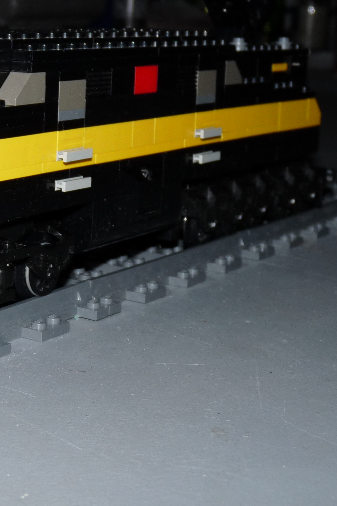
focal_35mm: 84
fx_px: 1179
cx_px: -18
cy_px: 146
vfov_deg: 24.0
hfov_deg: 15.9
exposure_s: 1/125
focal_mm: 7.4
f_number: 3
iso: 100
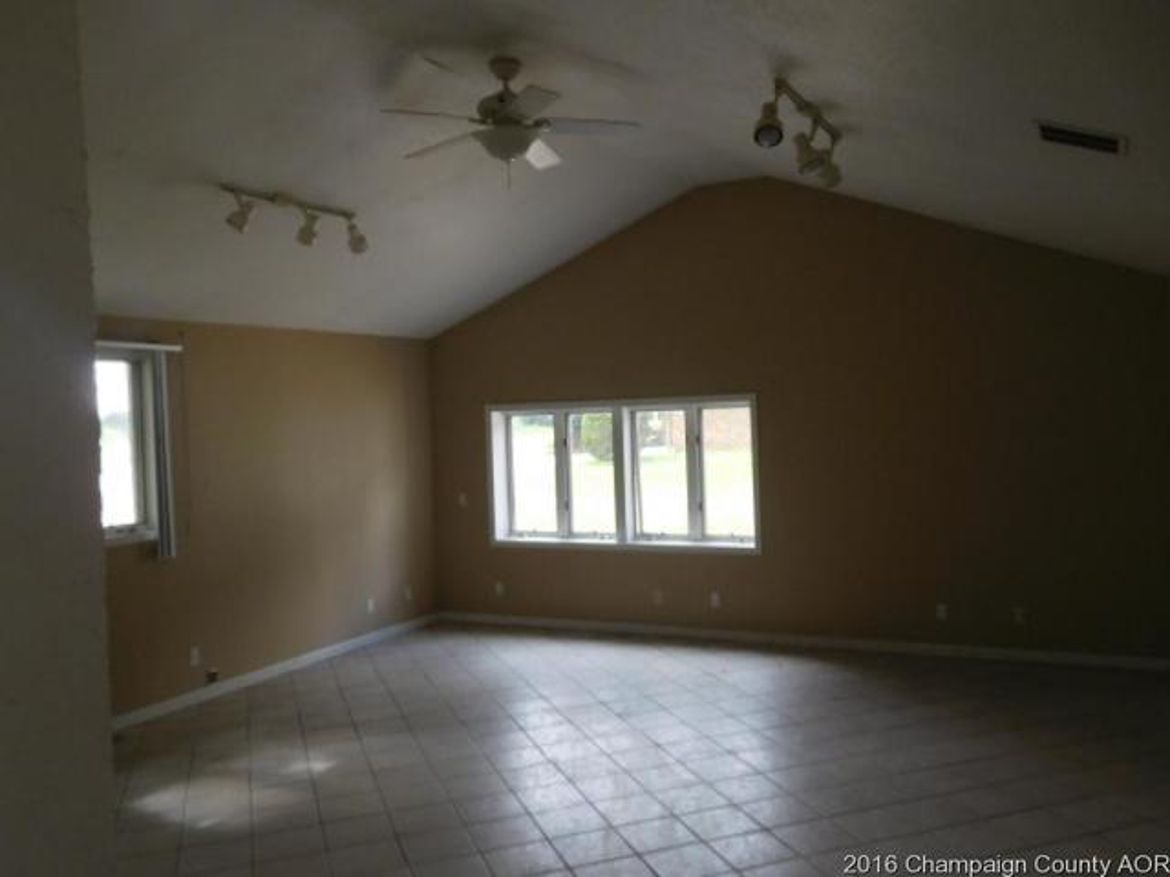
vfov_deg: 49.7
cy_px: 438
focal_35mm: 28
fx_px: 946
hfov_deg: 63.4
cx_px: 585
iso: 125
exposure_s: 1/40
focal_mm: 5
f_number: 3.5
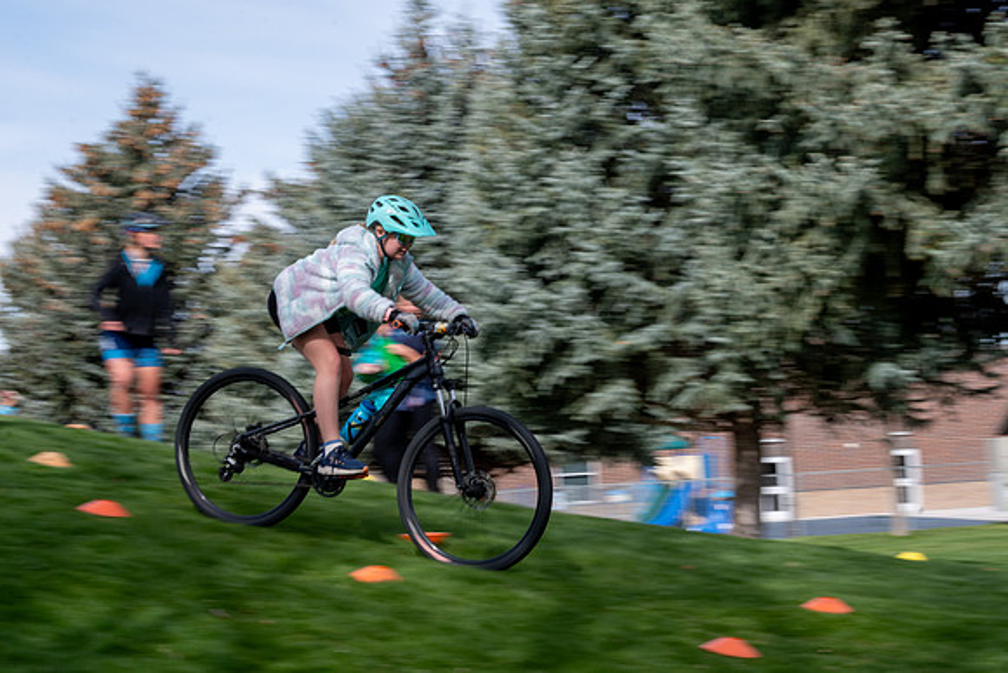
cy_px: 336
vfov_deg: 13.0
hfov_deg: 19.5
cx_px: 504
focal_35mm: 105
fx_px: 2941
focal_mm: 70
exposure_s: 1/60
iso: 200
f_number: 20
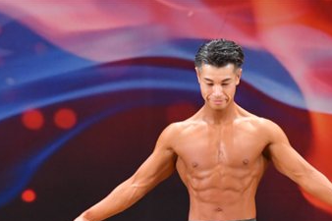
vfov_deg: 2.3
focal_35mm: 585
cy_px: 251
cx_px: 229
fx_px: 5392
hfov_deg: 3.5
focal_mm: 170
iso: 3200
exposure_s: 1/400
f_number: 5.6
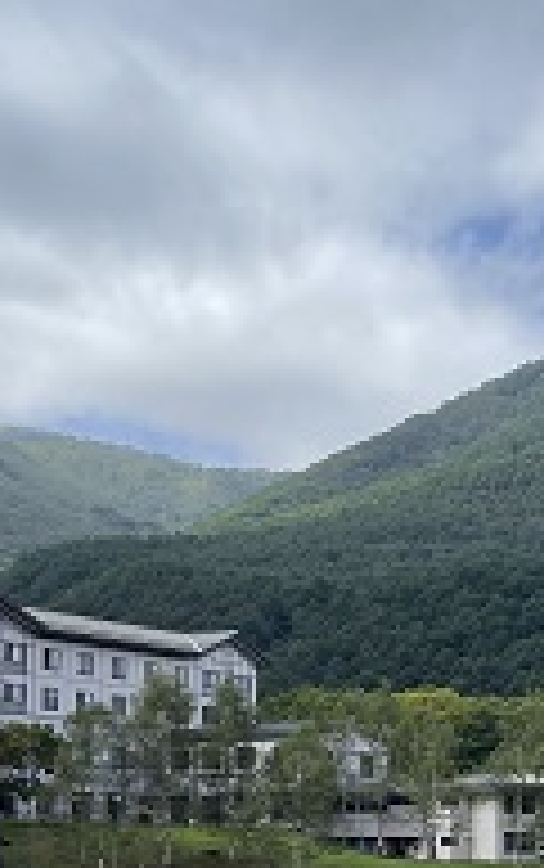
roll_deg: -0.6
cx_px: 544
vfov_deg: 26.2
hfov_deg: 16.6
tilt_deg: +4.5
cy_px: 722
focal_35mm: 77
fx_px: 1822
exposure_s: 1/3788
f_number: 1.6
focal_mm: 5.1
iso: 32
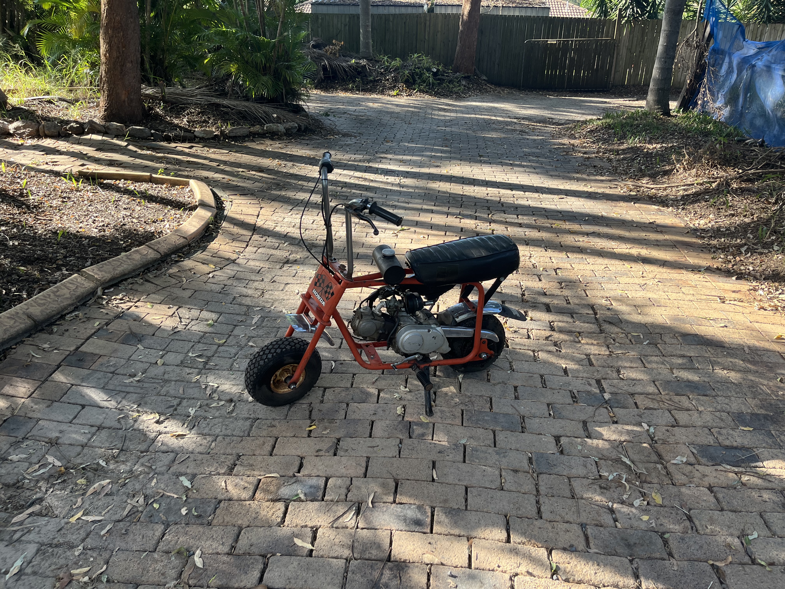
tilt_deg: -29.2
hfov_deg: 67.3
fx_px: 590
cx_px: 392
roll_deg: +0.1
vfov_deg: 53.1
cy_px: 294
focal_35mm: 26
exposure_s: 1/296
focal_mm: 5.1
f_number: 1.6
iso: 50
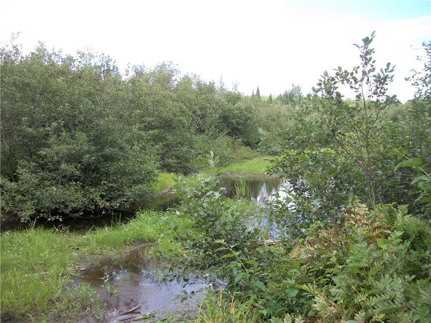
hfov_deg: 56.8
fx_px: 398
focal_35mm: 32
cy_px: 162
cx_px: 216
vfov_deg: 44.2
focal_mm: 5.7
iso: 80
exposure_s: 1/320
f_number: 2.9
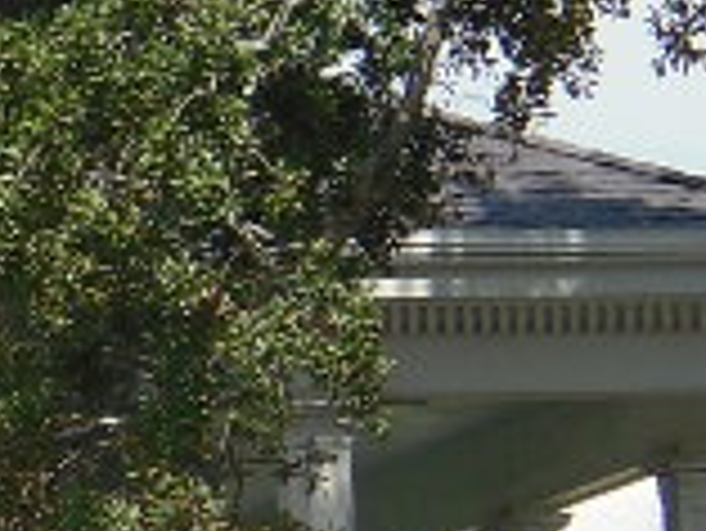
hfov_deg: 4.7
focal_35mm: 411
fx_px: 8389
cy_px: 634
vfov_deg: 3.6
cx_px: -1084
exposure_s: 1/90
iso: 80
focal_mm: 11.26
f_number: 10.9
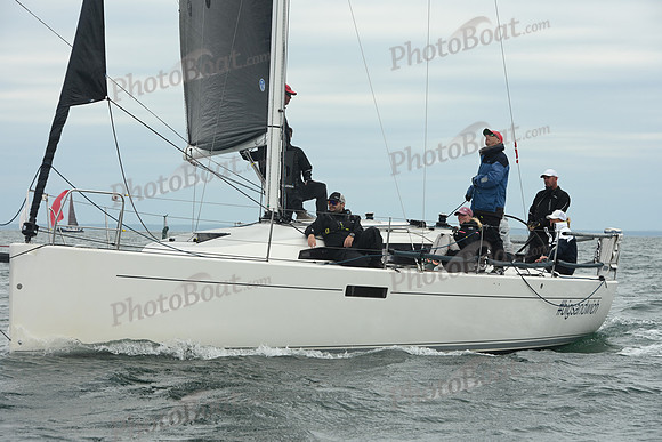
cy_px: 221
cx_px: 331
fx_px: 2391
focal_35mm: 130
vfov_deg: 10.6
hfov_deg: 15.8
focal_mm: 130
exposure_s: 1/800
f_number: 9
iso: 400
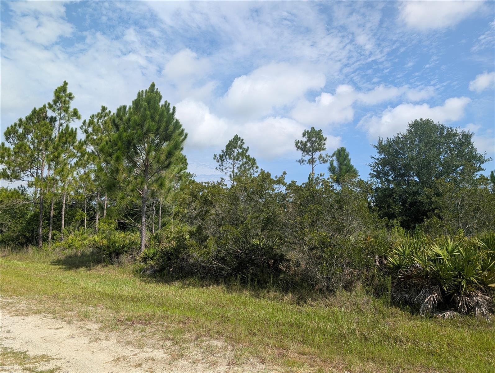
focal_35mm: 24
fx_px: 344
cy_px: 186
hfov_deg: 71.5
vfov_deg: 56.9
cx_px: 248
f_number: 1.68
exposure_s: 1/1232
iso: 23
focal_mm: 6.9
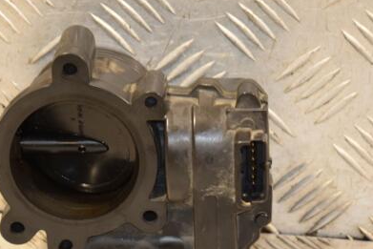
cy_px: 167
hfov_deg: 8.5
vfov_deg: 5.7
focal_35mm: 242
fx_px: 2506
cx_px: 157
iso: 800
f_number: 5.6
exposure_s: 1/100
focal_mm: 105
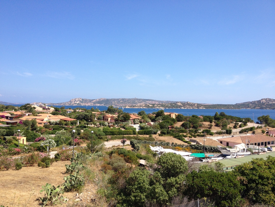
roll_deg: -0.4
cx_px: 138
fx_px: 278
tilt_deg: -2.2
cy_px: 104
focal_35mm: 35
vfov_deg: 40.7
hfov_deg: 52.6
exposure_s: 1/1493
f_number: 2.4
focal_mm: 4.28
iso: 50
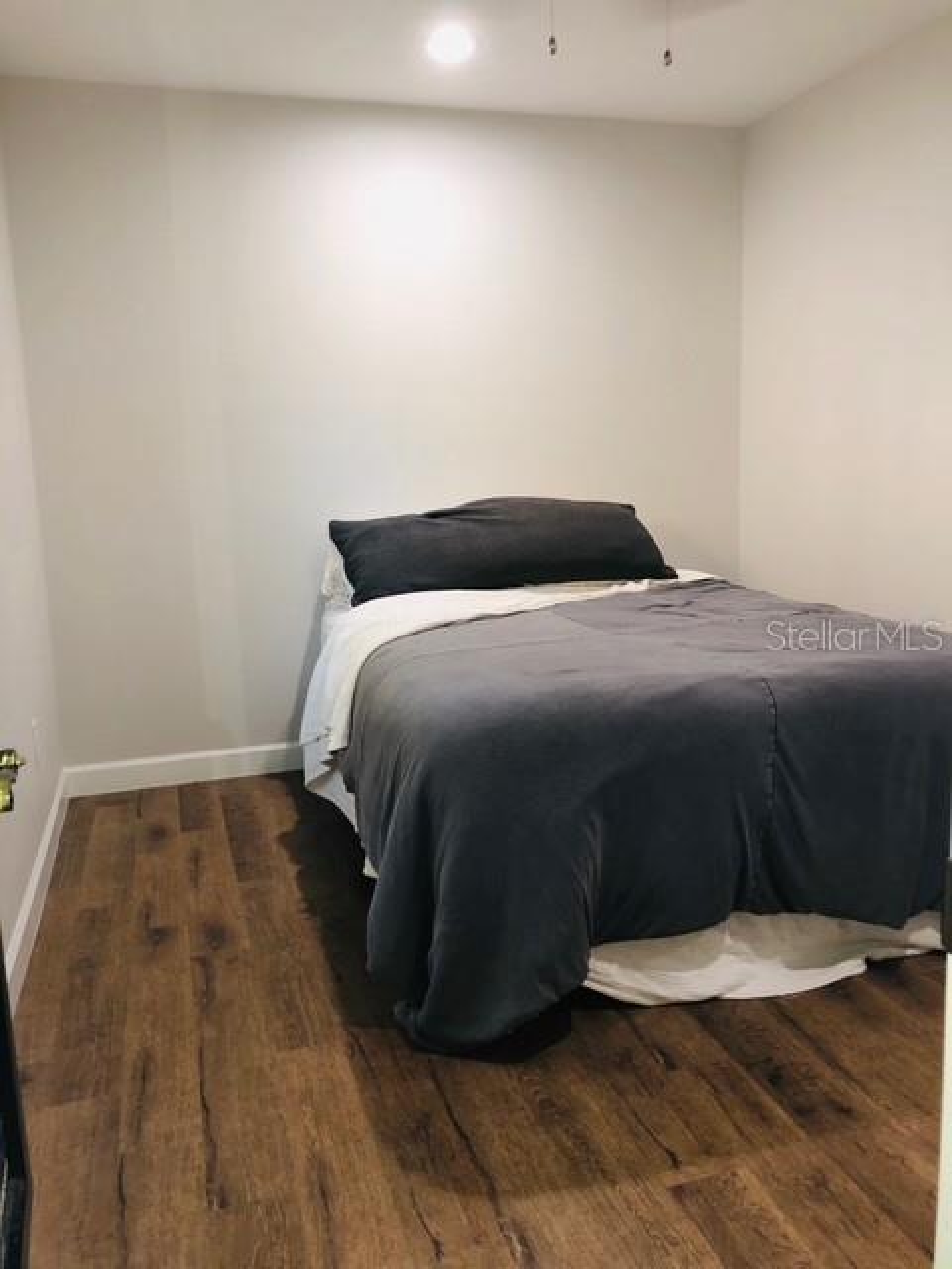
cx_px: 476
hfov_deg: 49.7
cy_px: 634
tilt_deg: -9.8
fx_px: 1027
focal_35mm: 28
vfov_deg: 63.4
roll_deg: +2.1
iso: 40
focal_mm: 4
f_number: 1.8
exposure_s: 1/12
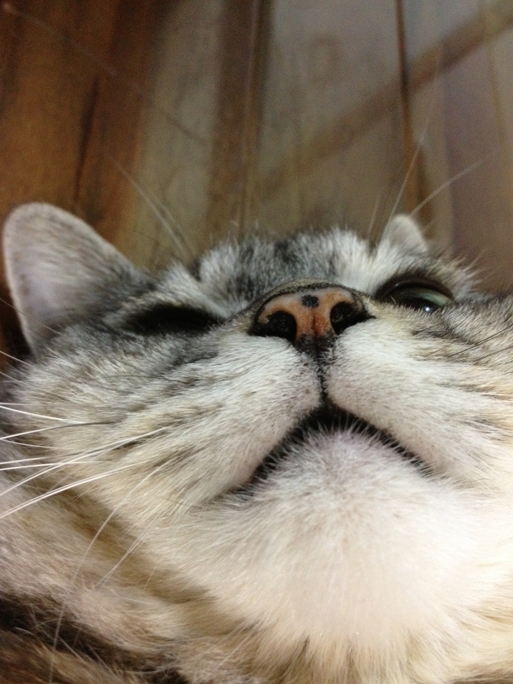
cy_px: 342
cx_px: 256
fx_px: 692
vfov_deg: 52.6
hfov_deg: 40.7
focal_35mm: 35
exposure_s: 1/15
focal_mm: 4.28
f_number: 2.4
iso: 400
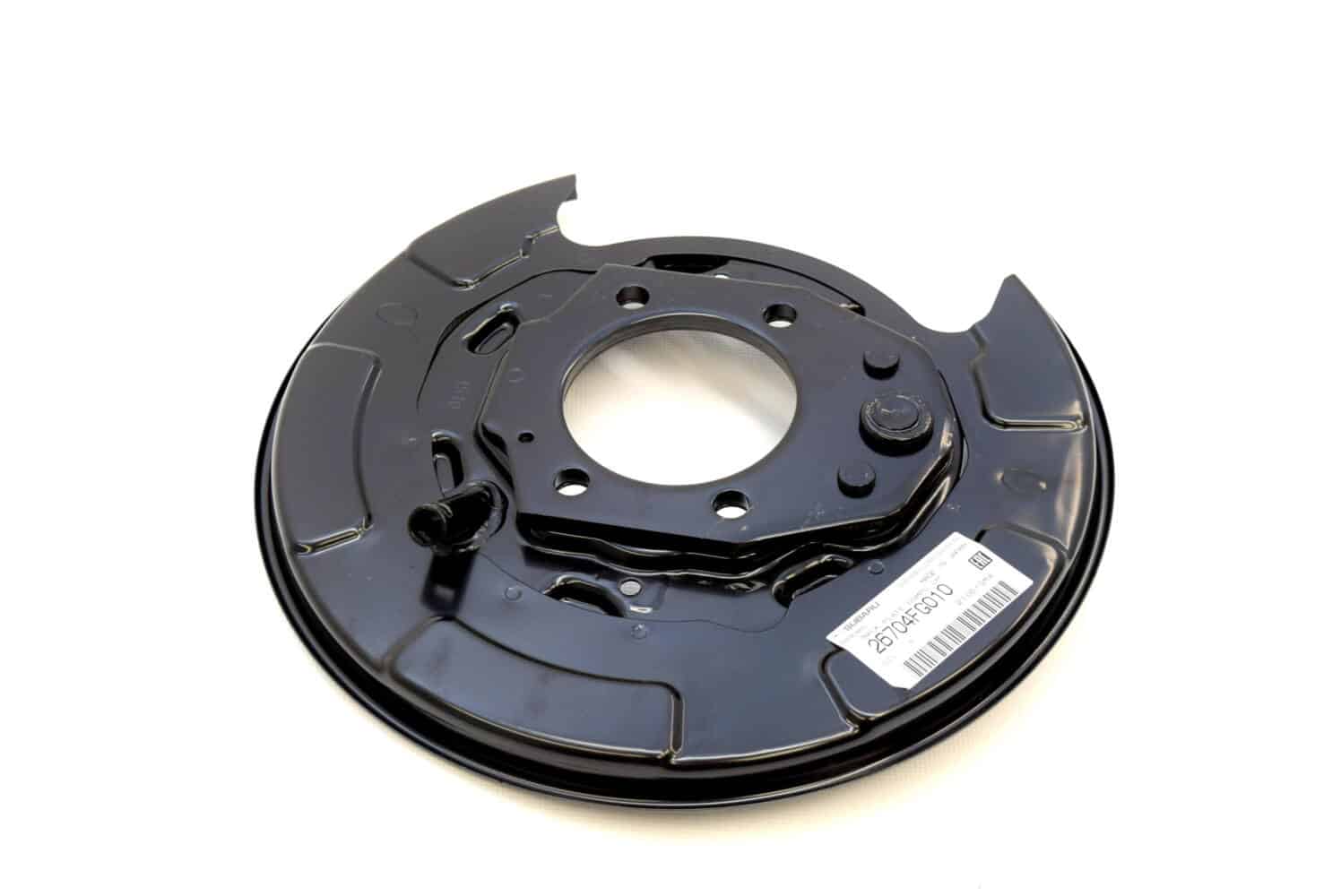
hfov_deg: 35.0
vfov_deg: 23.8
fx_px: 2125
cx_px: 670
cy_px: 448
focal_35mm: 57
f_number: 6.3
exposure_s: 1/160
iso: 400
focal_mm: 38
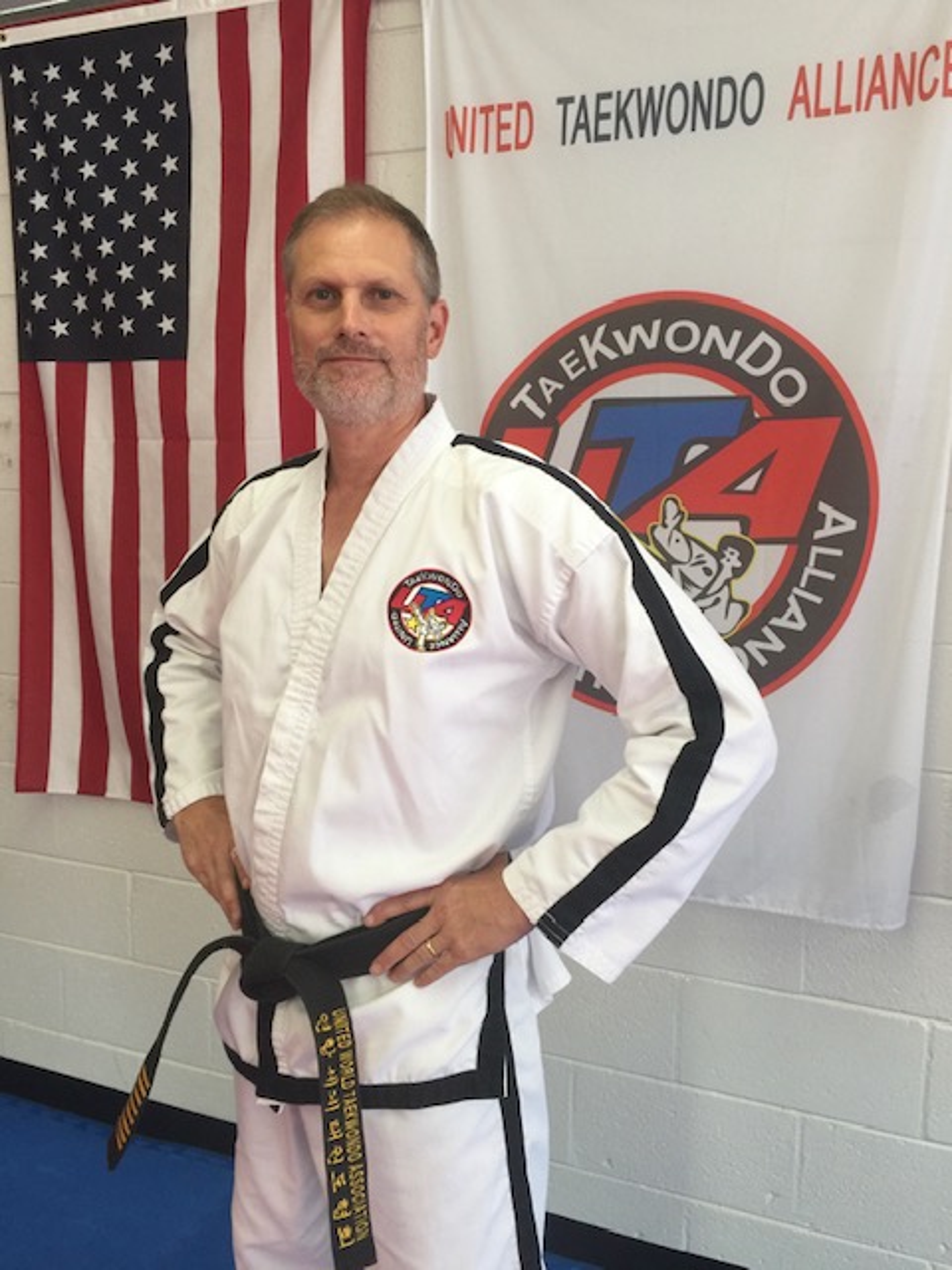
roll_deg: -0.5
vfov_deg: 61.7
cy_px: 635
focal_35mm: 29
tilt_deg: -7.1
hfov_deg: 48.2
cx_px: 476
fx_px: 1063
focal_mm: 4.15
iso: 40
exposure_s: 1/30
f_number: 2.2
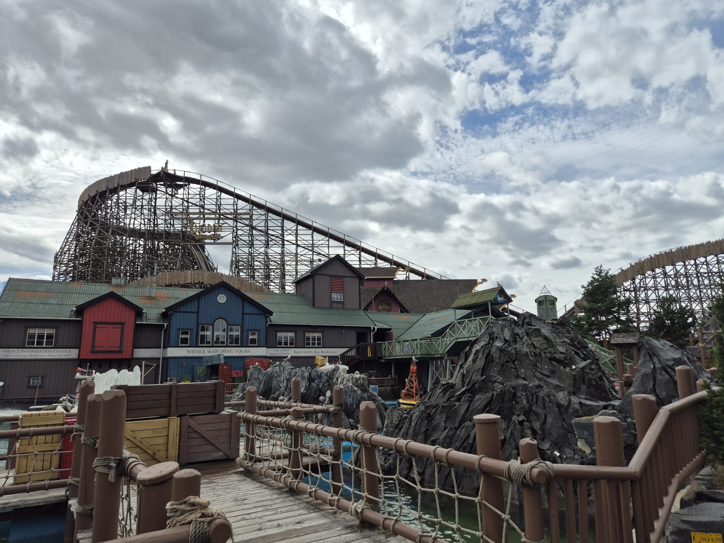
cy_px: 272
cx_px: 362
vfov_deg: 58.9
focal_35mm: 23
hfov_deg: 73.9
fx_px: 481
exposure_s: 1/2896
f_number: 1.8
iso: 25
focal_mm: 5.4
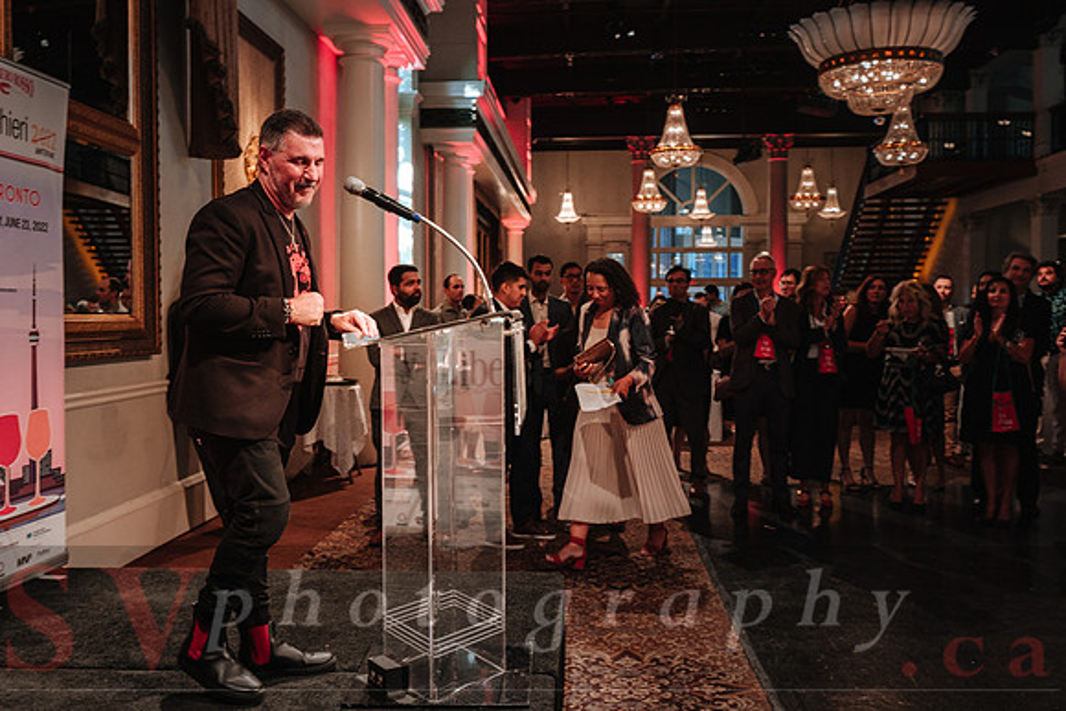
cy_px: 356
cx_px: 533
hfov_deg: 55.8
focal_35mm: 34
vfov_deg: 38.9
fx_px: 1007
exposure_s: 1/60
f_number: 5
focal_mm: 22.9
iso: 800
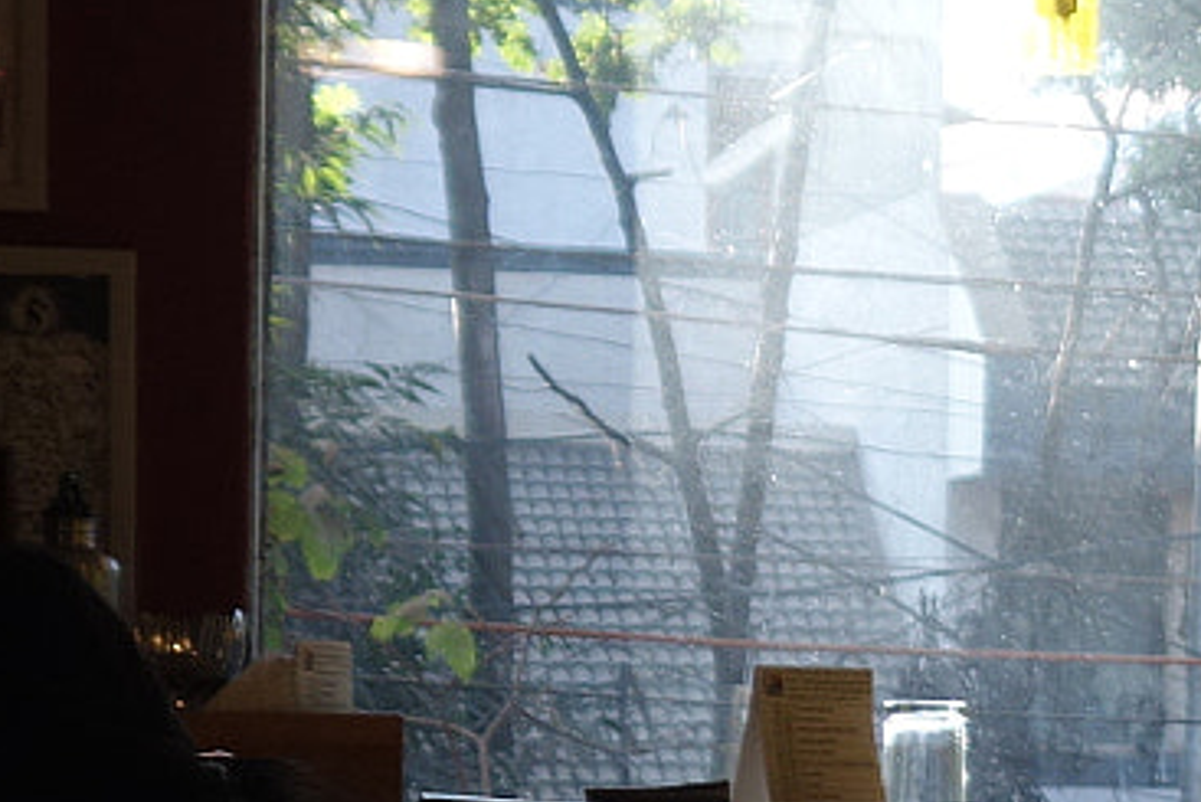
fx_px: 6975
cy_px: 822
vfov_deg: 6.6
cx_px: 2415
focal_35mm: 209
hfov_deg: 9.2
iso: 200
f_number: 3.2
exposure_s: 1/100
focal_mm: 17.8
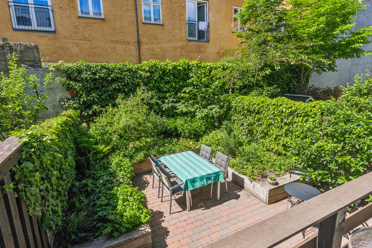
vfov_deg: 65.2
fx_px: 194
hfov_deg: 87.7
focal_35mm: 19
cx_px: 186
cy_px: 124
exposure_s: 1/2500
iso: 800
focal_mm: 12.5
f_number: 7.1
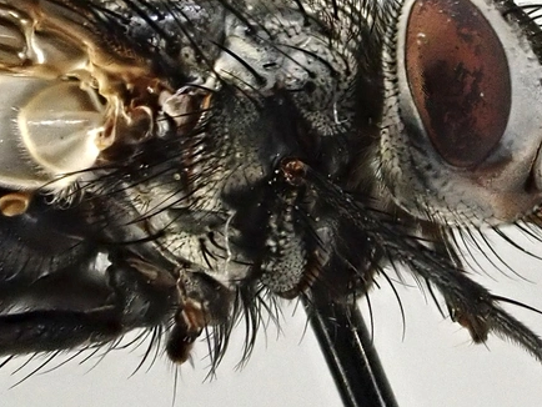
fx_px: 877
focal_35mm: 56
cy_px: 127
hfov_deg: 34.0
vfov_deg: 25.9
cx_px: 357
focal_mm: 6.83
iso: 400
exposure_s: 1/160
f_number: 3.5
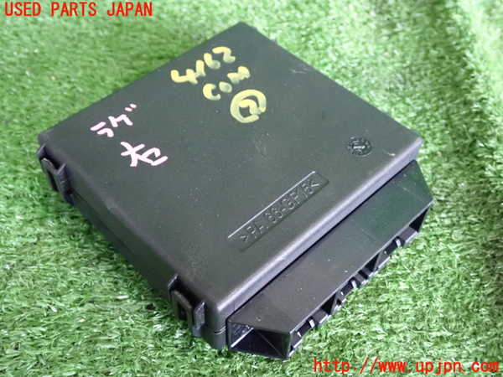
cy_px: 188
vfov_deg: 35.1
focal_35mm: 41
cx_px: 252
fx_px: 596
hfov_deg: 45.8
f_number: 2.8
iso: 1600
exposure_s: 1/50
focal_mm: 7.31
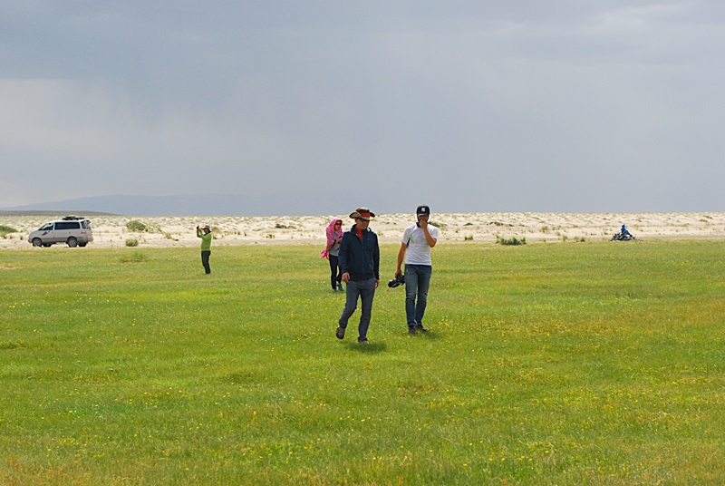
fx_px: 1513
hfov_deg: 27.0
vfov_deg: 18.2
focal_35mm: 75
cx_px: 362
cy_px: 243
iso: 400
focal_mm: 50
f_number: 5.6
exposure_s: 1/2500
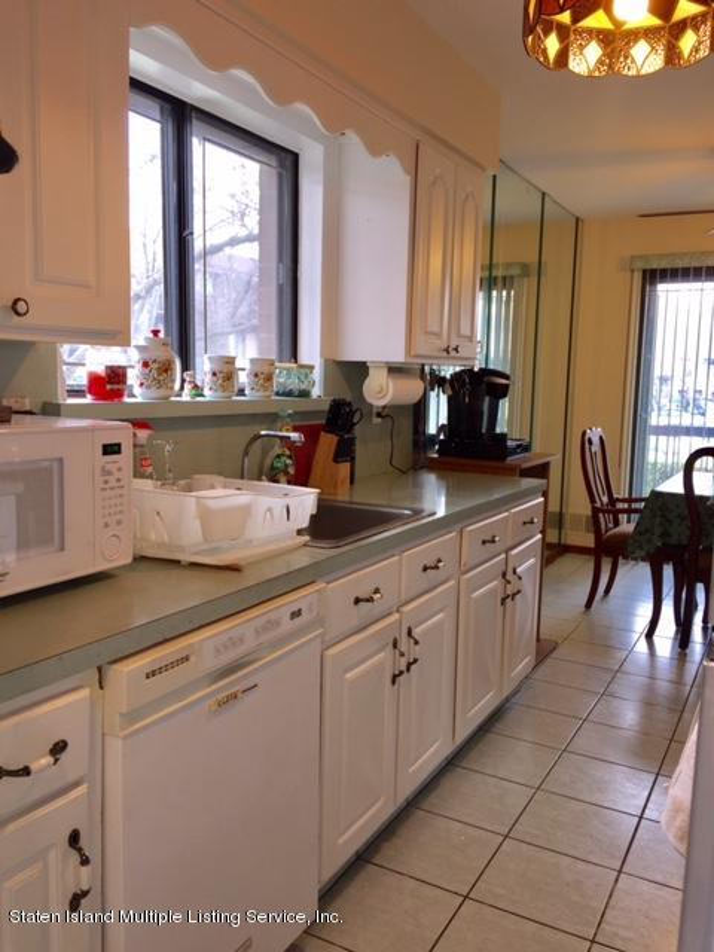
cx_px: 357
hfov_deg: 48.2
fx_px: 798
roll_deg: -1.8
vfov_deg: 61.7
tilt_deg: -7.3
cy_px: 476
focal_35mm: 29
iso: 32
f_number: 2.2
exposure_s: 1/32
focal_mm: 4.15
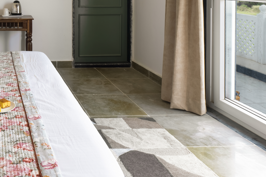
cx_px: 6
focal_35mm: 41
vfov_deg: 29.8
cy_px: -11
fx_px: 303
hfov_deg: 41.8
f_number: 10
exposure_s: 1/320
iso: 250
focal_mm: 19
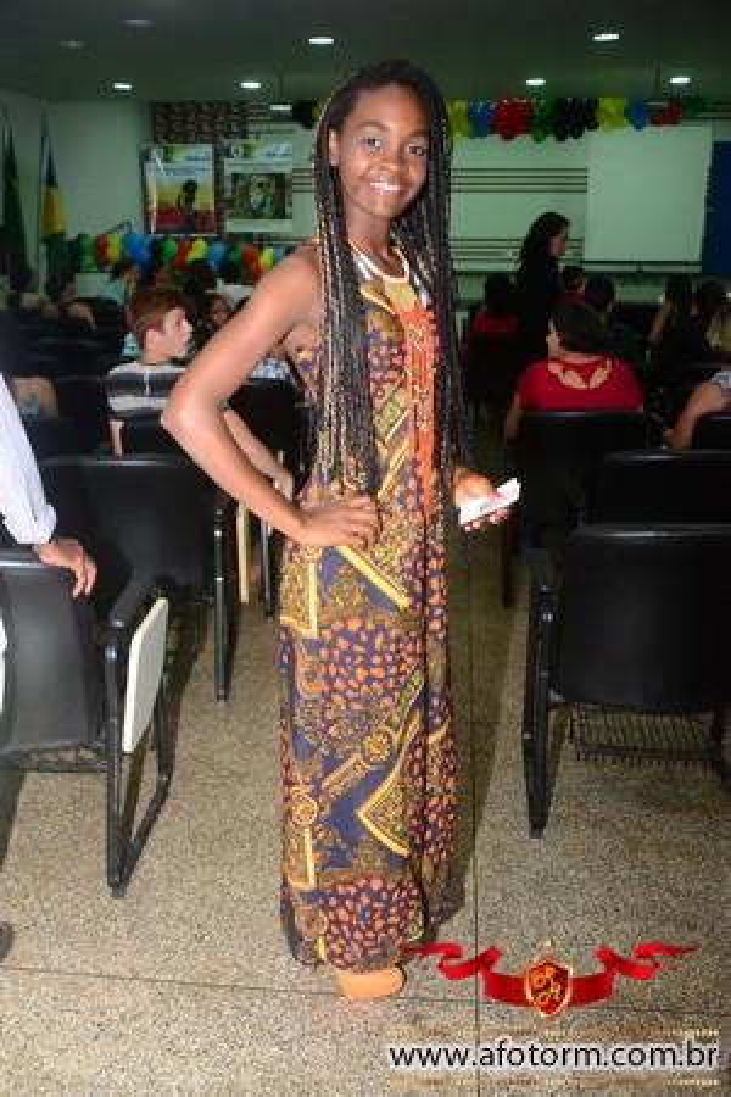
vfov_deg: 57.2
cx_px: 366
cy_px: 548
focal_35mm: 33
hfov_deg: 40.0
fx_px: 1005
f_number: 3.8
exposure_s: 1/160
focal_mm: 22
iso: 1600
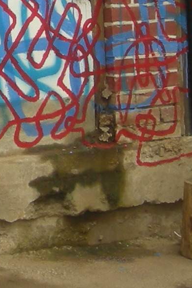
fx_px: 1514
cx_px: -38
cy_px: -84
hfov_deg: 7.2
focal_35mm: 189
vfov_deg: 10.6
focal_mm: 5.7
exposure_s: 1/59.7
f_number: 2.8
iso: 60
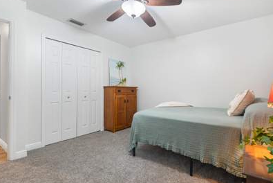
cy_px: 89
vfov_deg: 70.5
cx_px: 157
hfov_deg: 92.6
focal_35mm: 17
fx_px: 129
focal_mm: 14
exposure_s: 1/1.67
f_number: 9
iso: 250
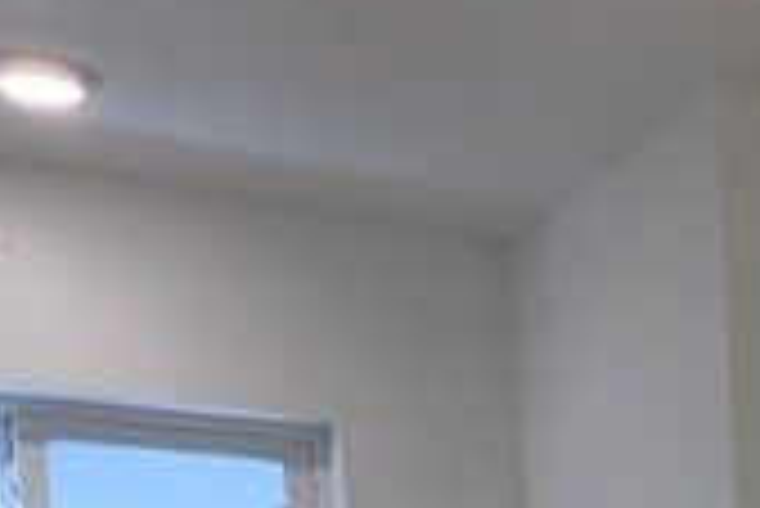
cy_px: 980
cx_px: 1183
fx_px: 1733
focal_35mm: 82
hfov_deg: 20.6
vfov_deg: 14.3
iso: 50
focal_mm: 2.2
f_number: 1.9
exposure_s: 1/120
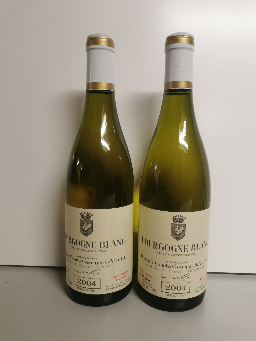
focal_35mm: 27
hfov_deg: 51.4
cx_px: 128
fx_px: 266
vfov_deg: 65.3
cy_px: 170
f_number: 1.8
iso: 200
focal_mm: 5.58
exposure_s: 1/100
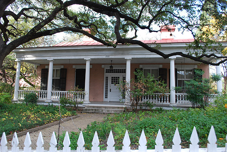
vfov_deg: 43.8
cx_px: 114
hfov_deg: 61.8
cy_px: 76
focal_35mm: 30
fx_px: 190
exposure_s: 1/125
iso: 180
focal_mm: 20
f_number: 5.6
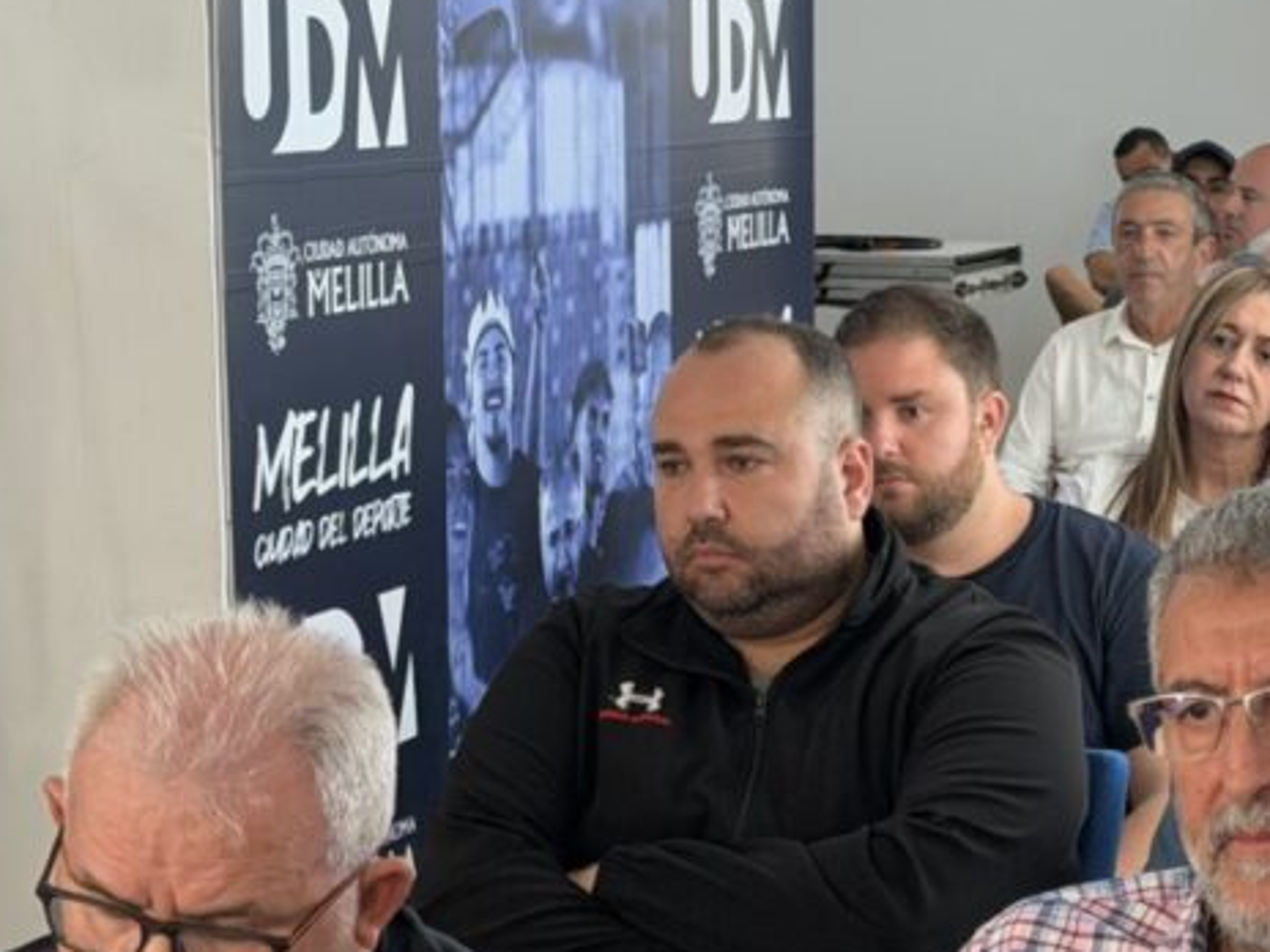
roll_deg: -1.7
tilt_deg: -10.6
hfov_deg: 18.3
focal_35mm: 106
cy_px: 662
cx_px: 1103
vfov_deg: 13.9
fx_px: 3889
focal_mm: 6.76
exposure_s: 1/81
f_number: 1.78
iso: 160
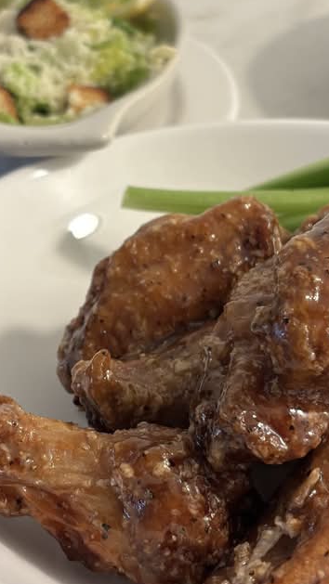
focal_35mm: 33
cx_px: 207
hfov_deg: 35.4
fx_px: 512
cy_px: 314
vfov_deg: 59.4
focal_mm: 5.96
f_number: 1.6
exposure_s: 1/120
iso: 100
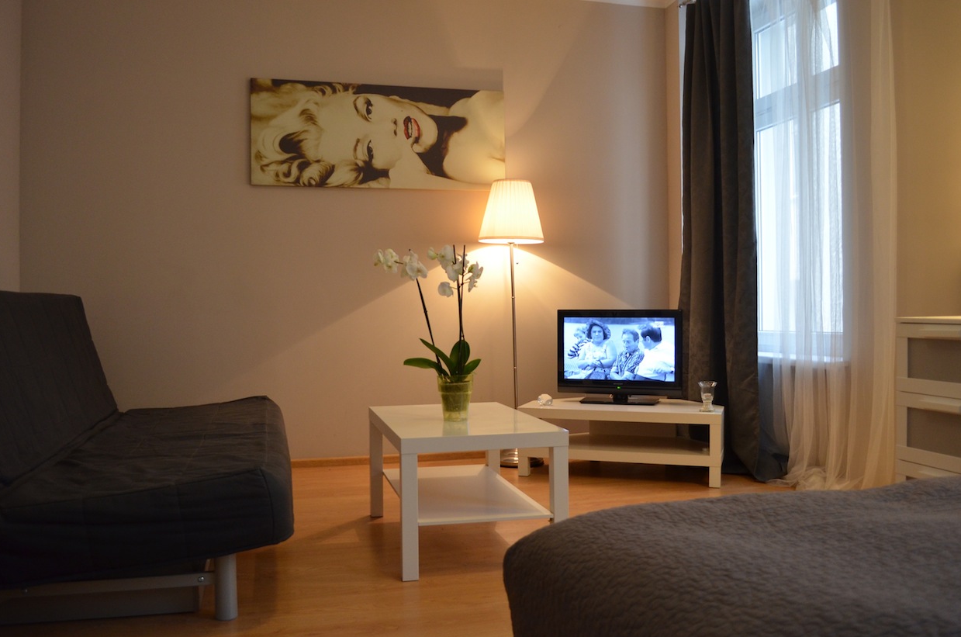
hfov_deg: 60.4
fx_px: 826
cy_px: 317
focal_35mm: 31
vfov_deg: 42.2
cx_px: 479
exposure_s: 1/30
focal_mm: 20
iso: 800
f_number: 3.8
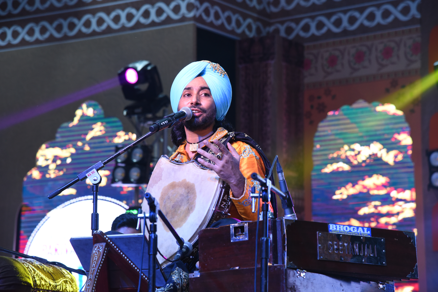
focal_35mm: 120
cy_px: 146
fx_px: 1460
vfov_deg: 11.4
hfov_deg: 17.1
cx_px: 219
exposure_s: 1/200
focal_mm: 120
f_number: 5
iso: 2500
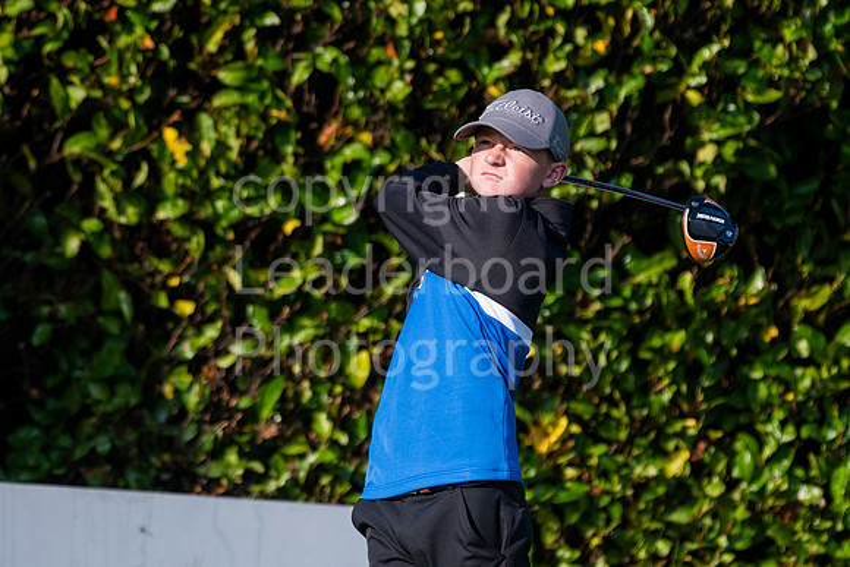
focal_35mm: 555
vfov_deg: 2.5
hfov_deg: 3.7
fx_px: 13107
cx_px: 425
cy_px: 284
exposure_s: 1/2000
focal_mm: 370
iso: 800
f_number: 5.6
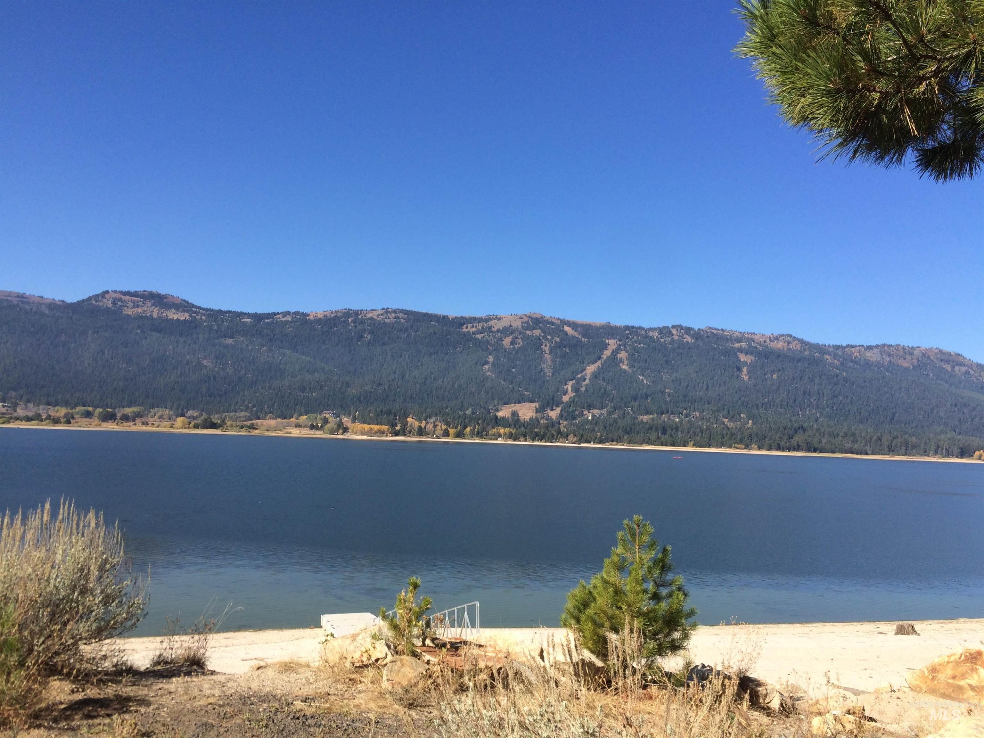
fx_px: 824
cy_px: 369
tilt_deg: +3.1
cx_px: 492
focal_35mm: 29
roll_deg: -1.0
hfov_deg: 61.7
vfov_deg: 48.2
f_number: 2.2
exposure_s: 1/2053
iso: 32
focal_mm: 4.15
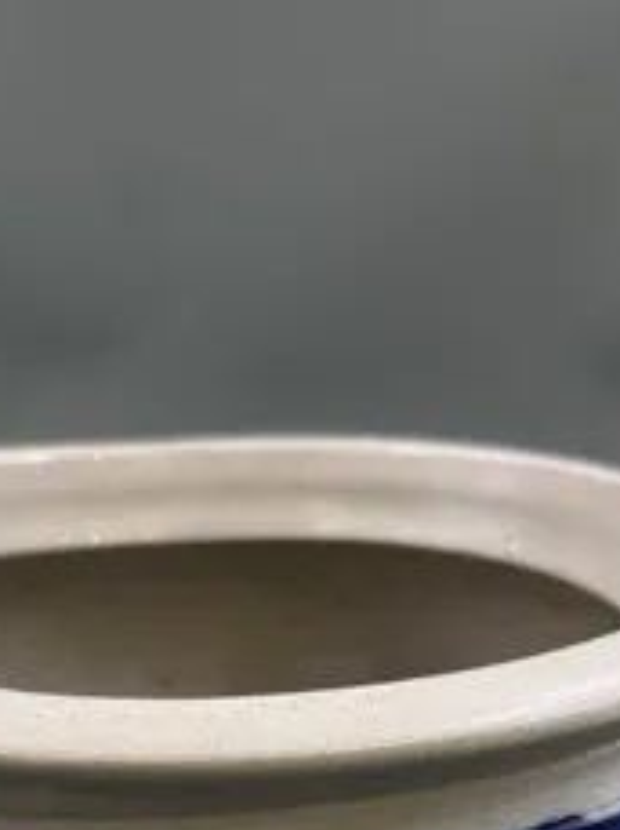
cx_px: 214
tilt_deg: -28.6
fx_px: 1509
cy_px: 968
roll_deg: +2.4
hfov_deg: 23.1
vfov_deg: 27.5
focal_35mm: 63
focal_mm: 6.76
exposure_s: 1/100
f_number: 1.78
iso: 50
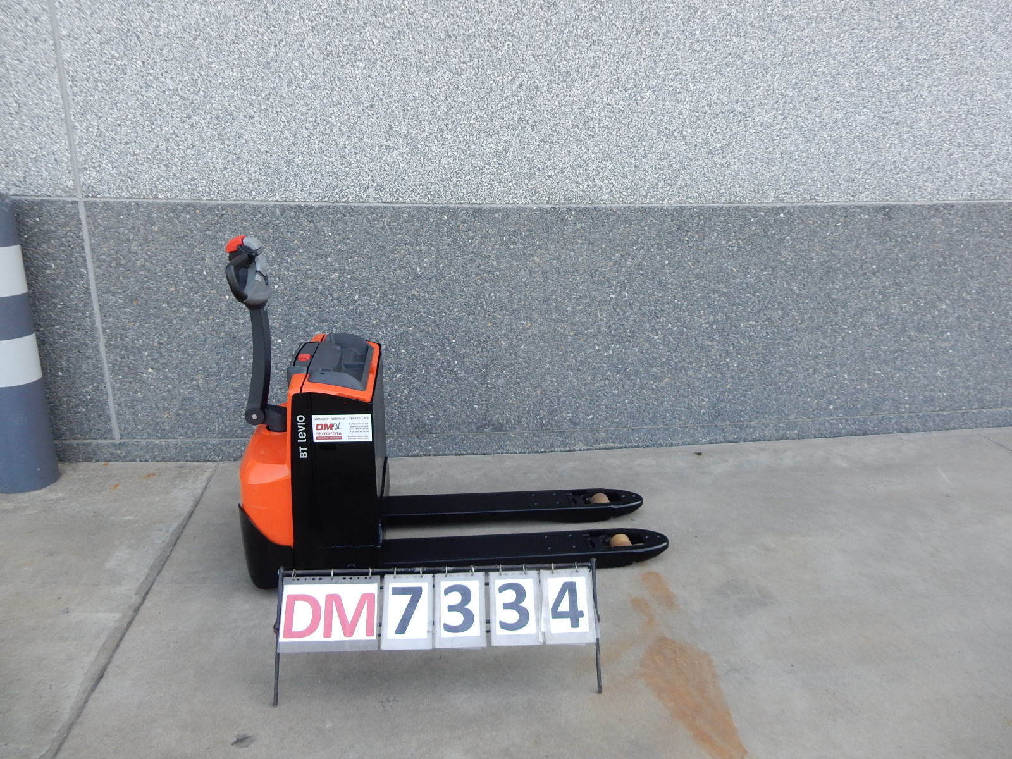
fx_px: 731
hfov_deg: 69.4
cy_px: 380
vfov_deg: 54.9
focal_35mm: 25
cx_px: 506
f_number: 3.7
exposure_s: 1/250
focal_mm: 4.5
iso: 180
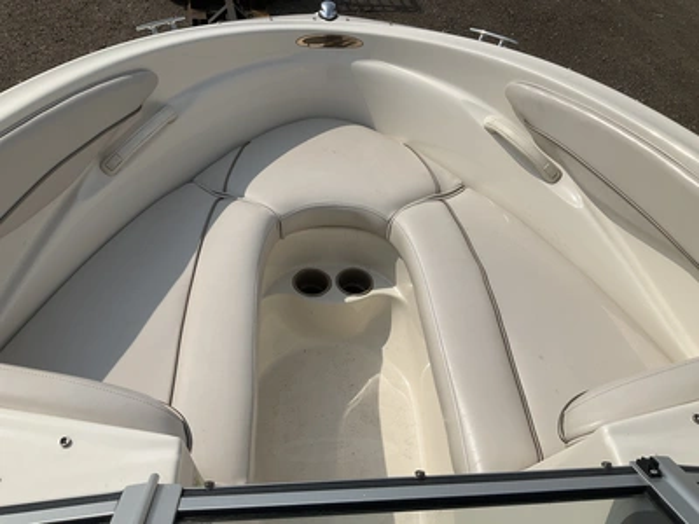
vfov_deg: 48.2
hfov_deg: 61.7
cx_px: 350
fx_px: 586
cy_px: 262
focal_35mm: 29
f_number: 1.8
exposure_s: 1/5263
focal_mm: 3
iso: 25
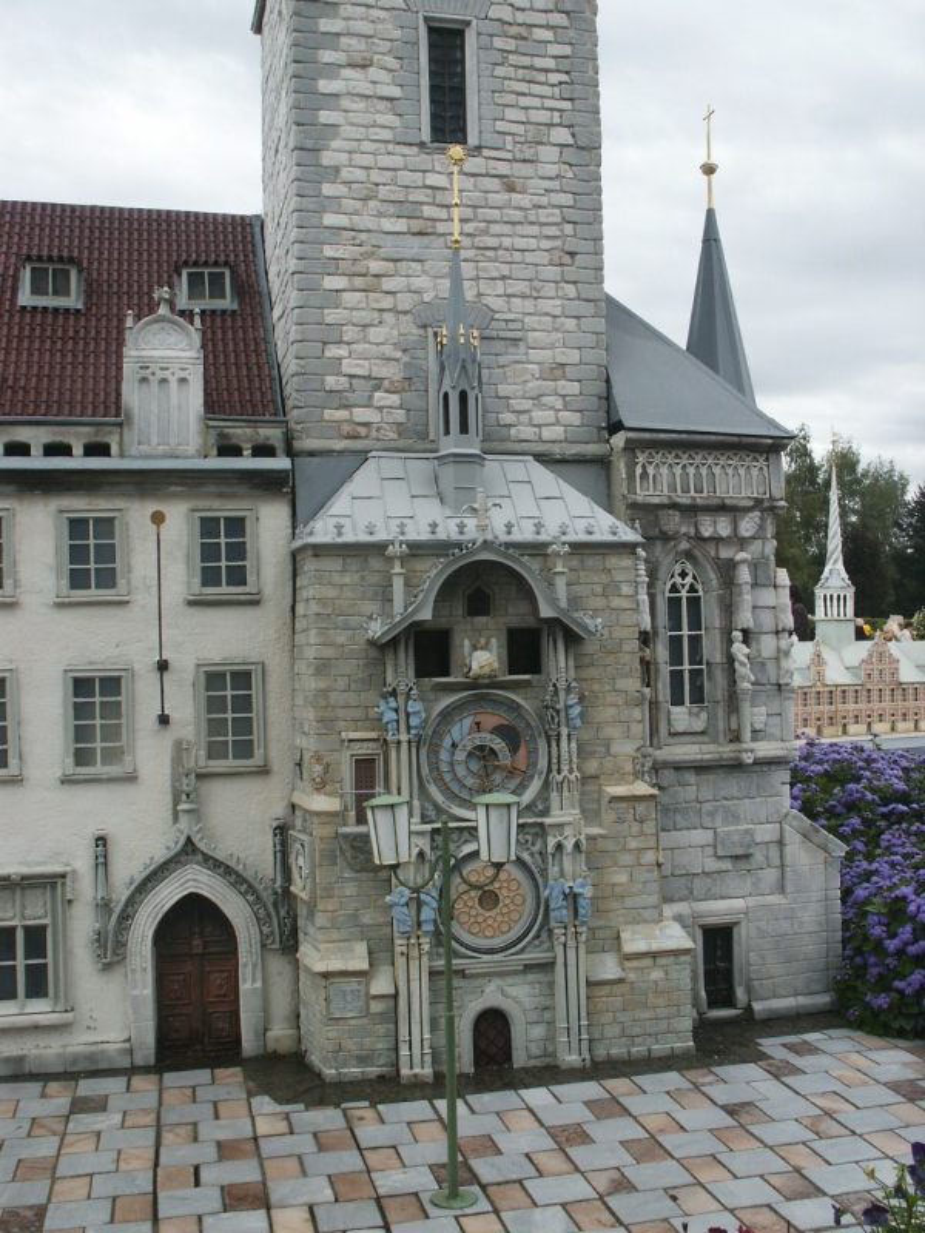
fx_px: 1247
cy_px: 616
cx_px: 462
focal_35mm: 35
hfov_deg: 40.7
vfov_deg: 52.6
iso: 64
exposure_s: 1/125
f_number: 6.7
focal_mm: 7.19
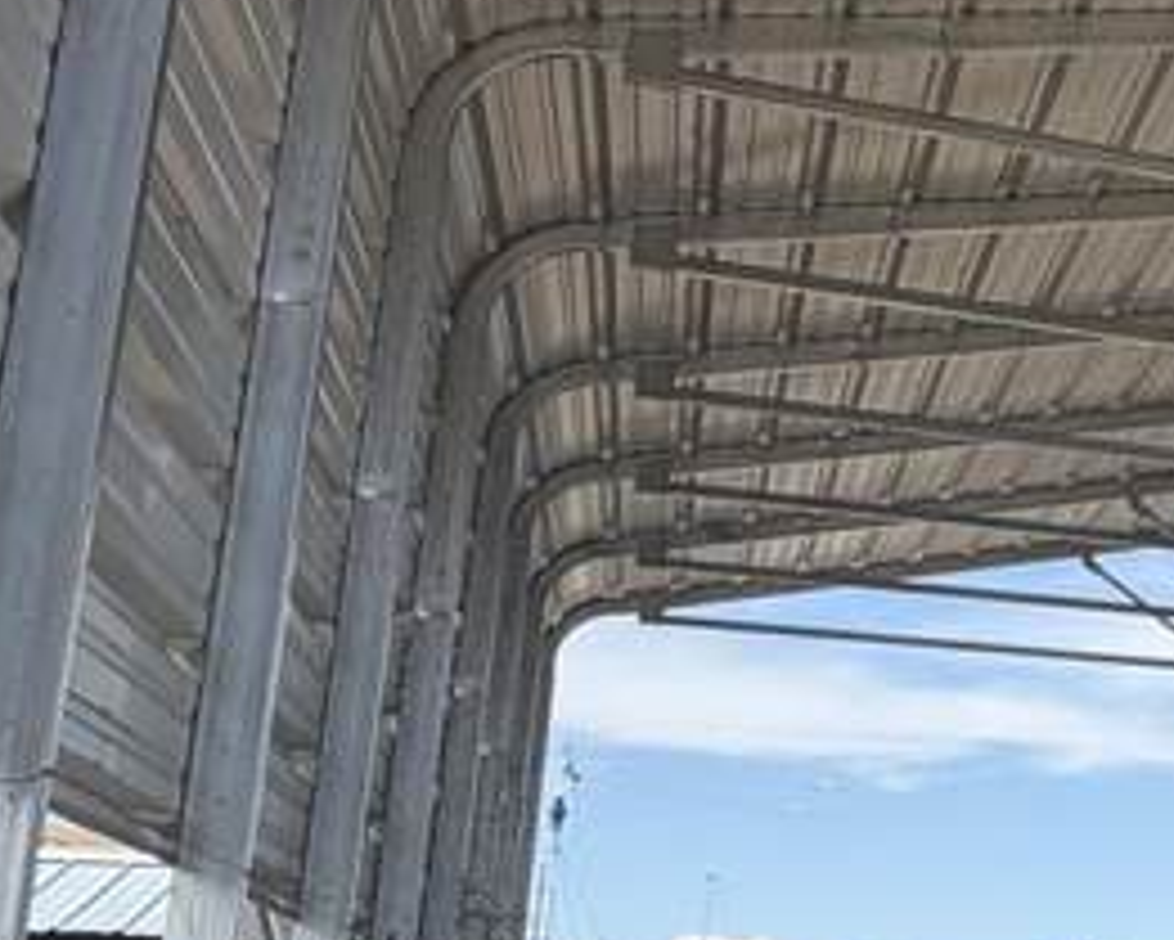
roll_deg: -2.1
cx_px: 1894
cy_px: 648
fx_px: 2329
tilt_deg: +9.9
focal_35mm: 67
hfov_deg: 21.9
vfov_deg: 22.7
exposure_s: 1/770
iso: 32
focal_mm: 2.22
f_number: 2.2
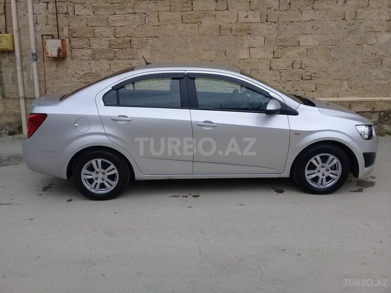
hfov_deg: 58.4
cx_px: 196
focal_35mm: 31
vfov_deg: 45.4
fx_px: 350
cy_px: 146
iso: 50
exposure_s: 1/936
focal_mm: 3.3
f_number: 2.2
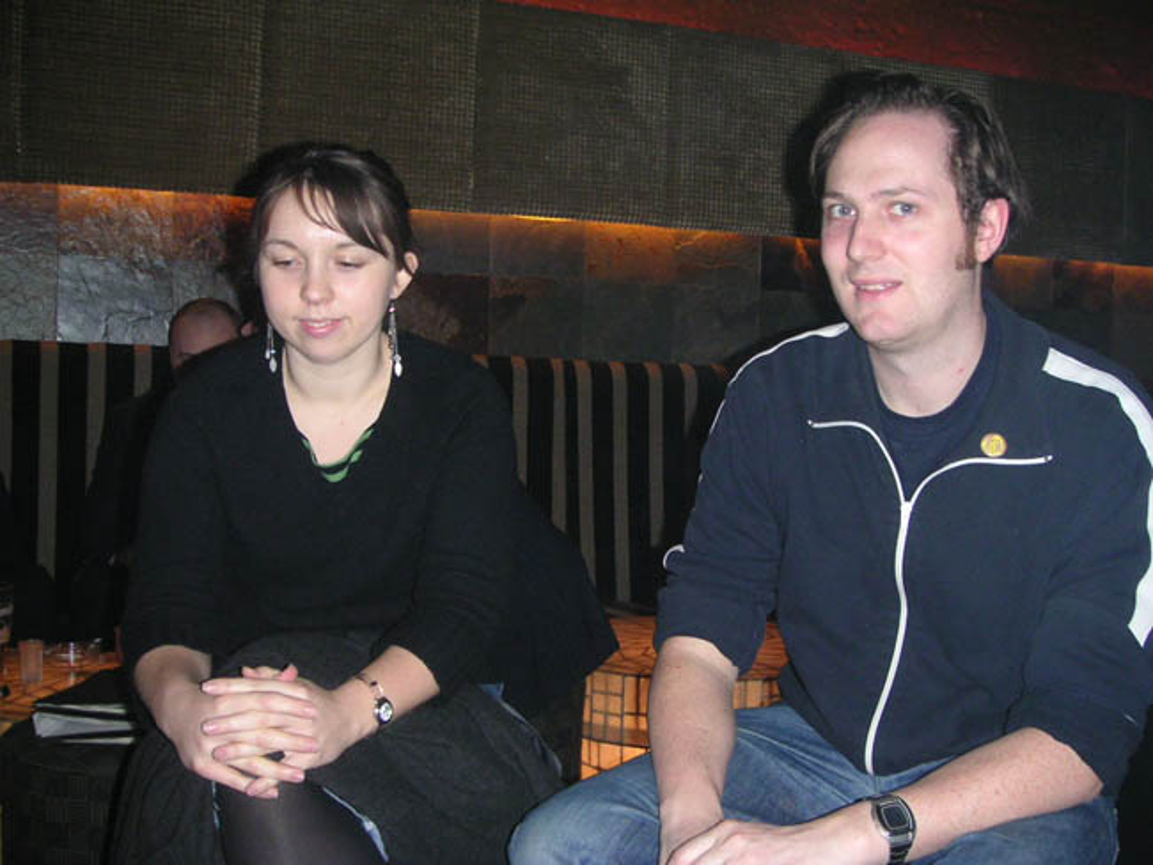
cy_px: 432
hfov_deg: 46.8
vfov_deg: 36.0
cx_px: 576
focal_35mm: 40
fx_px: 1333
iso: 160
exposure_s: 1/45
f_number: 2.8
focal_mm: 6.2
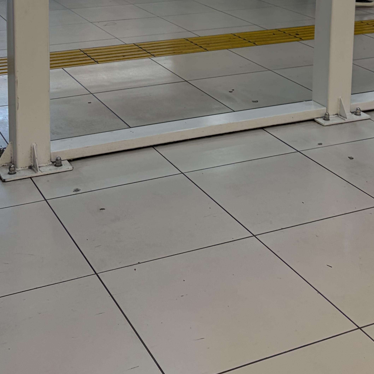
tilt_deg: -7.8
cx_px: 192
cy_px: -24
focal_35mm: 62
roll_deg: -1.4
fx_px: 758
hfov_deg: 27.7
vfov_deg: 25.9
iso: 40
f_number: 1.6
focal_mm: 5.96
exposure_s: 1/122
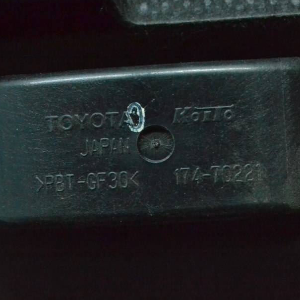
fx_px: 1164
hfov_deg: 14.7
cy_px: 164
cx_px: 143
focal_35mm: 119
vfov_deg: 14.7
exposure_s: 1/100
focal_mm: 55
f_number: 13
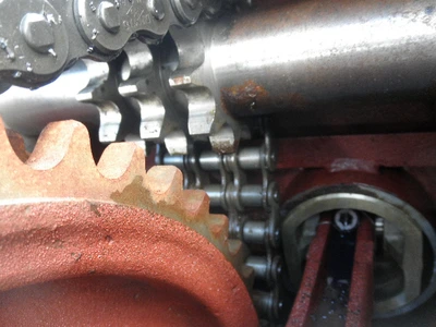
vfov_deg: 49.7
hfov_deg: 63.4
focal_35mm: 28
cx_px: 218
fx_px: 353
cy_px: 164
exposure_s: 1/20
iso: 200
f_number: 3
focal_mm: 5
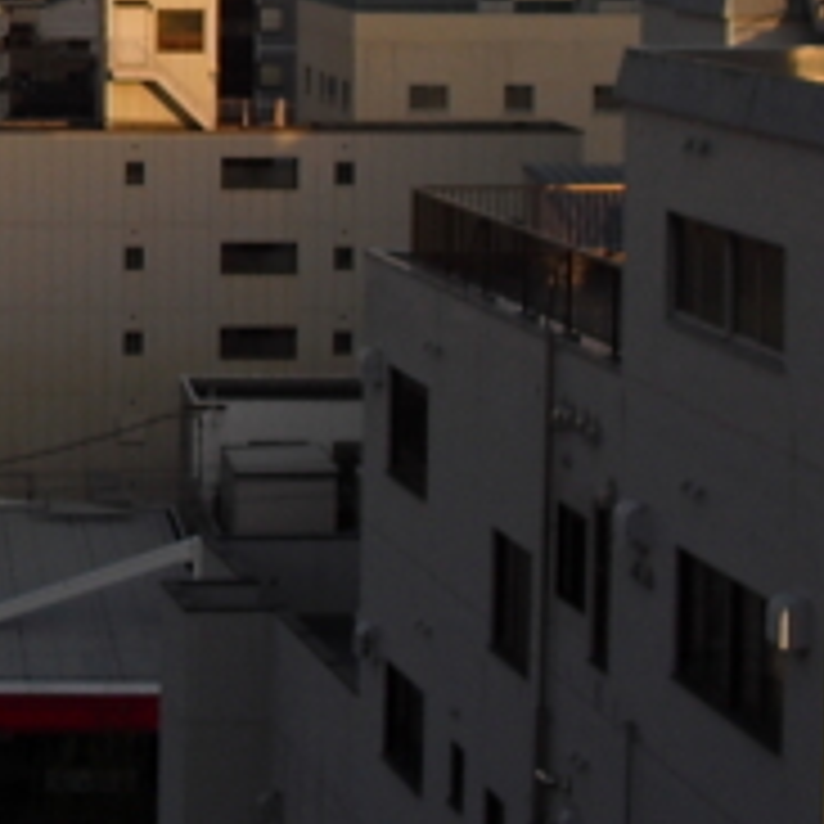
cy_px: -158
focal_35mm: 139
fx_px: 3743
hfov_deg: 12.1
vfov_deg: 12.3
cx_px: -347
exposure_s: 1/125
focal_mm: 6.3
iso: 64
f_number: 7.8
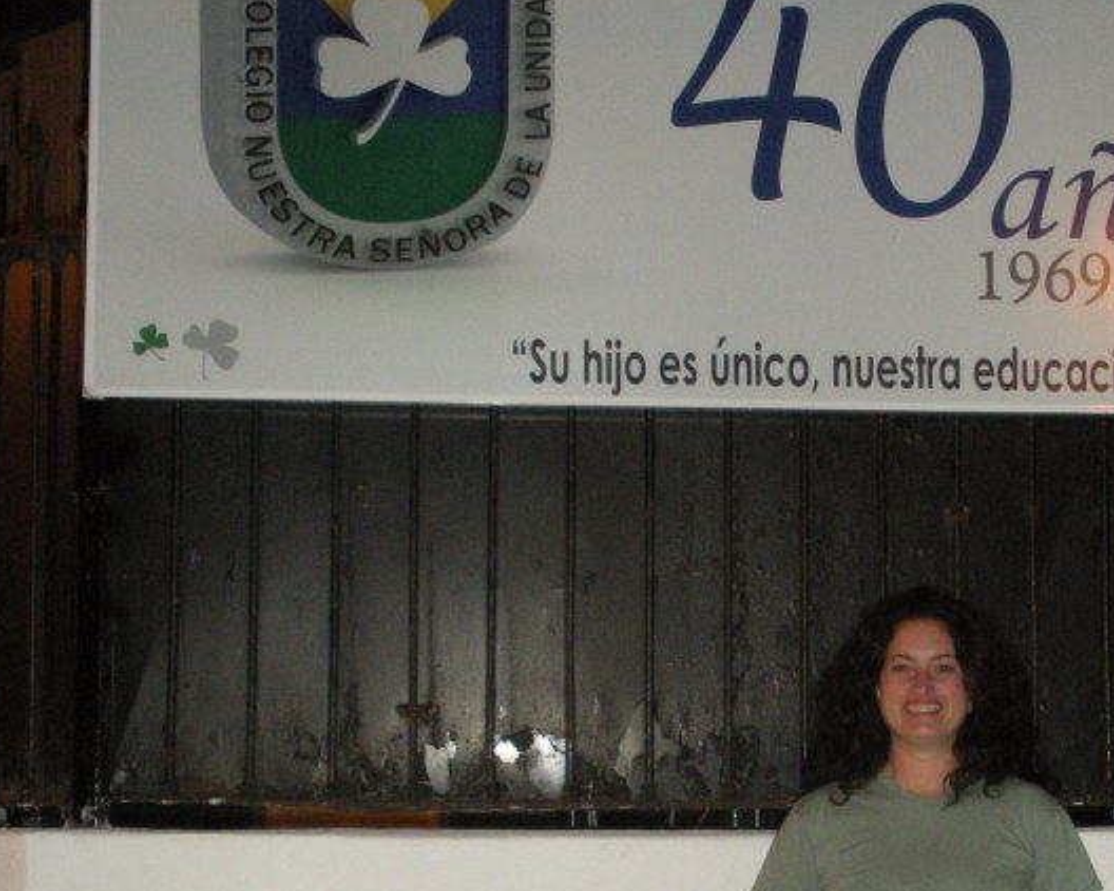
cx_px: 751
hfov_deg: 26.6
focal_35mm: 71
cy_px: 747
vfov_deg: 21.2
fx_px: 2340
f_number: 3.5
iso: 372
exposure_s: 1/60
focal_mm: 6.3
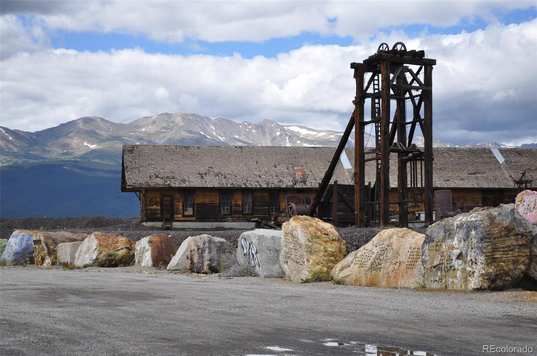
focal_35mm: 72
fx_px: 1072
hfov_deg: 28.1
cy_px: 178
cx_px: 268
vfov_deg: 18.9
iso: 400
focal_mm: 48
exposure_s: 1/1600
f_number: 6.3
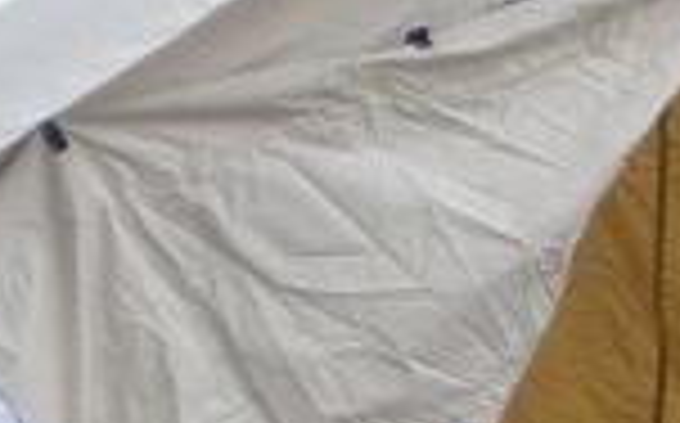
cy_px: 423
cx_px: 752
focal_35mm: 184
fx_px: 3406
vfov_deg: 7.1
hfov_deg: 11.2
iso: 80
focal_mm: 6.3
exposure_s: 1/142
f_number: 3.1
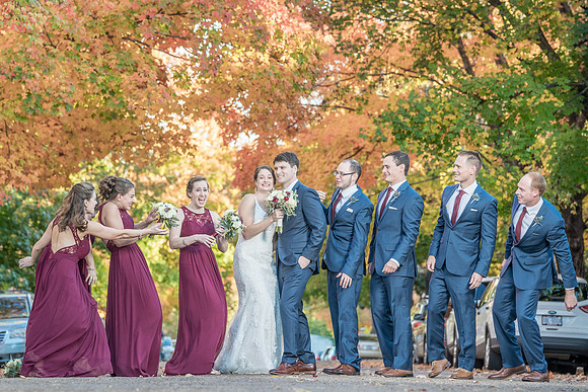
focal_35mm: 169
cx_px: 268
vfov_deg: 8.1
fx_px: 2768
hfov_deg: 12.1
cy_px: 192
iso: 800
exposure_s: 1/250
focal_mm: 147
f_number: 5.6
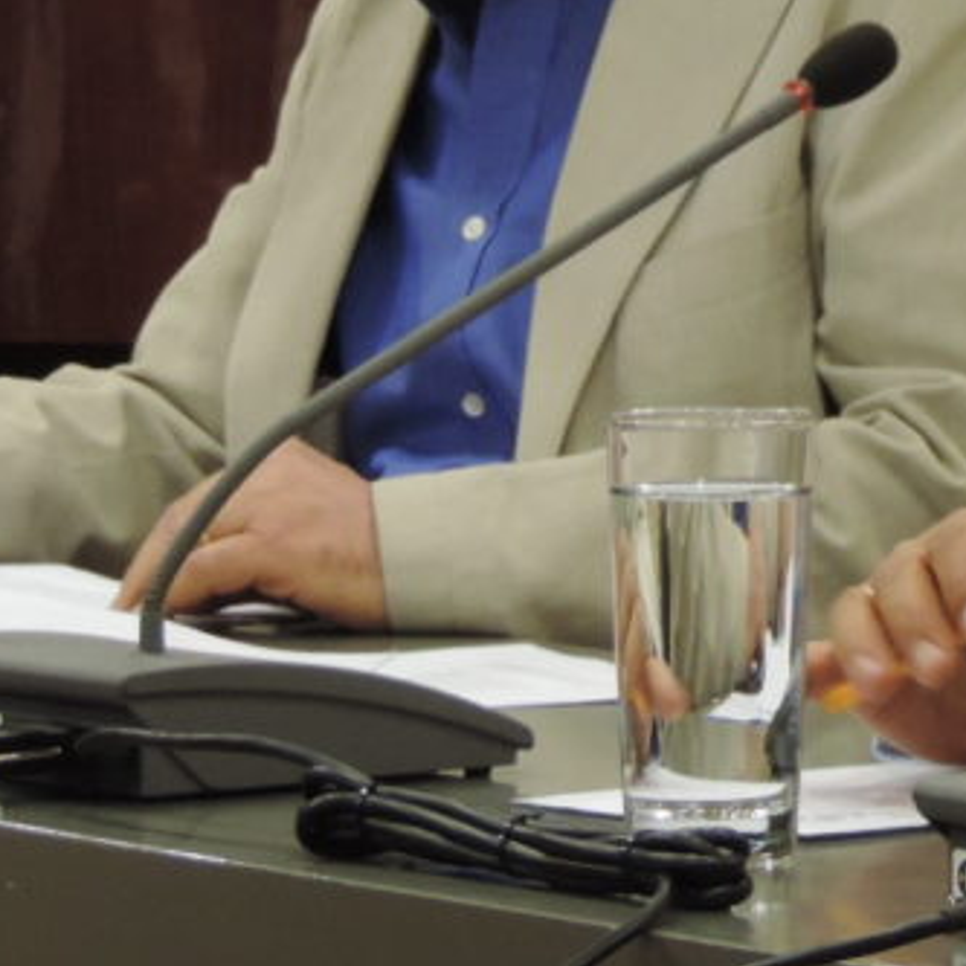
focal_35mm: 326
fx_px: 10293
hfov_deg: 5.4
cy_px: 41
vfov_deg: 5.4
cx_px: 940
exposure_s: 1/25
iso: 450
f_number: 4.2
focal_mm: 21.4
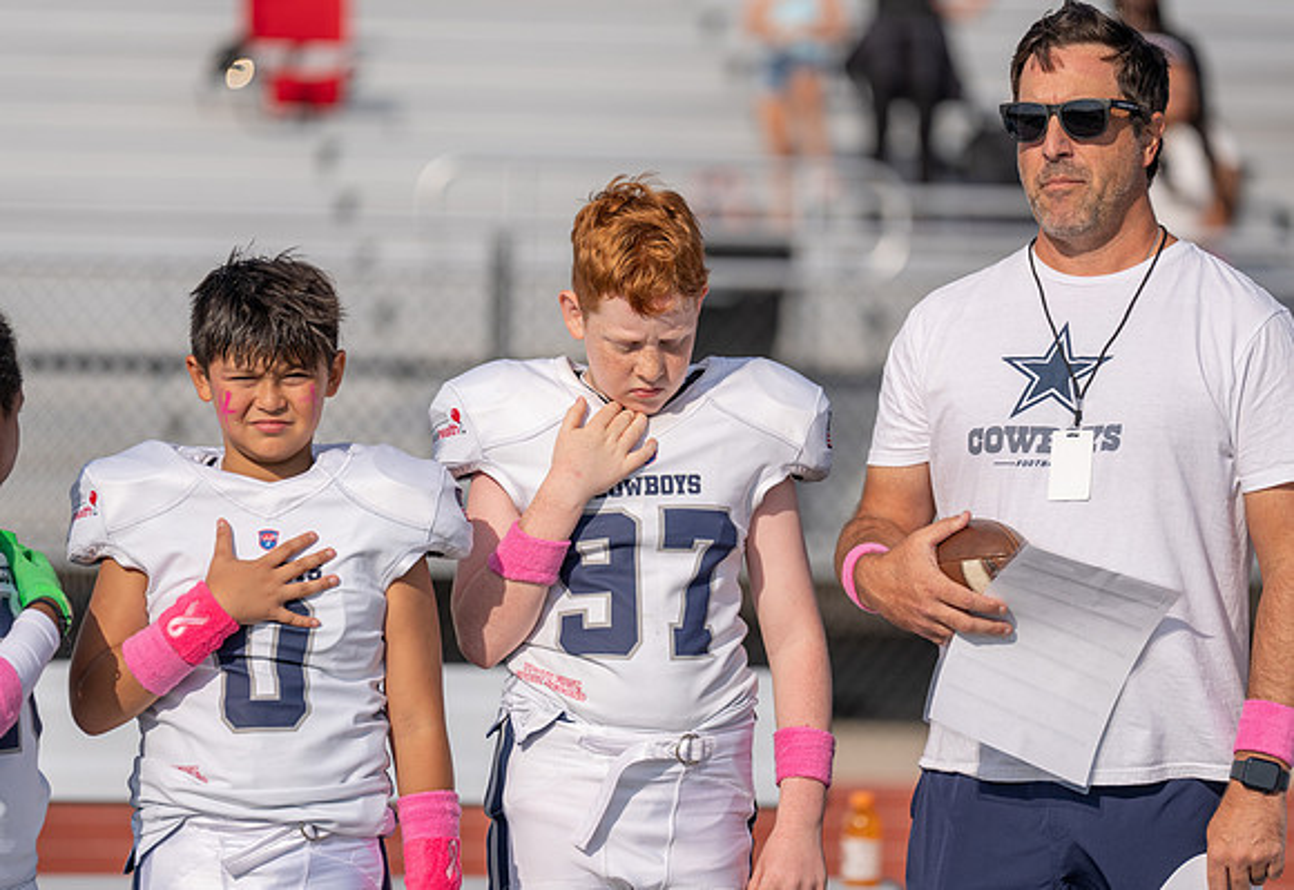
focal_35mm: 198
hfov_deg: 10.3
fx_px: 7192
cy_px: 445
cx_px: 647
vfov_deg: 7.1
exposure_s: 1/4000
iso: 100
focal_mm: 194
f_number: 2.8
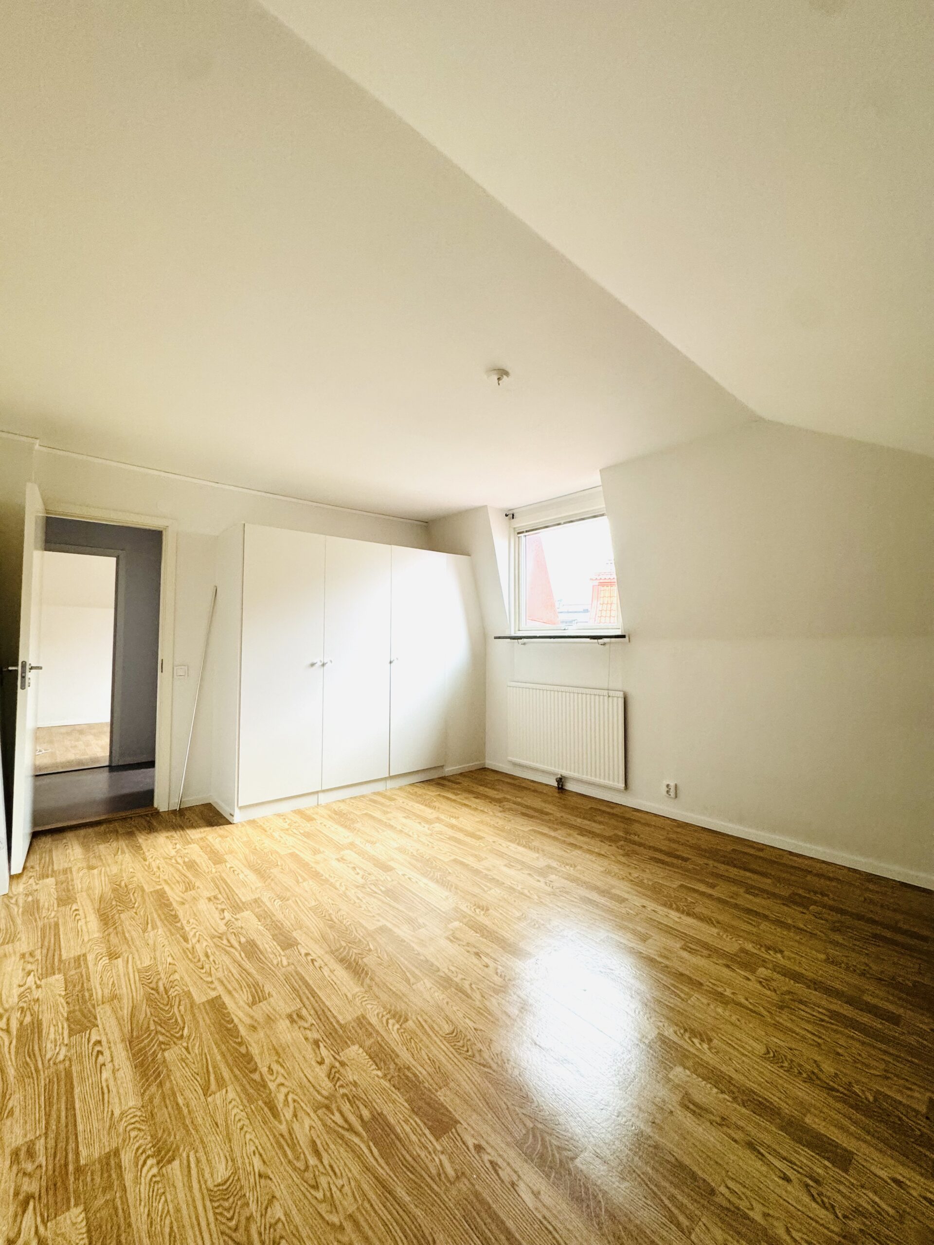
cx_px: 467
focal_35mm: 14
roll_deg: -0.7
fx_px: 504
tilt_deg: +2.8
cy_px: 622
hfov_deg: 85.7
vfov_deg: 102.1
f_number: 2.2
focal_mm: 2.22
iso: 250
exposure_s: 1/99
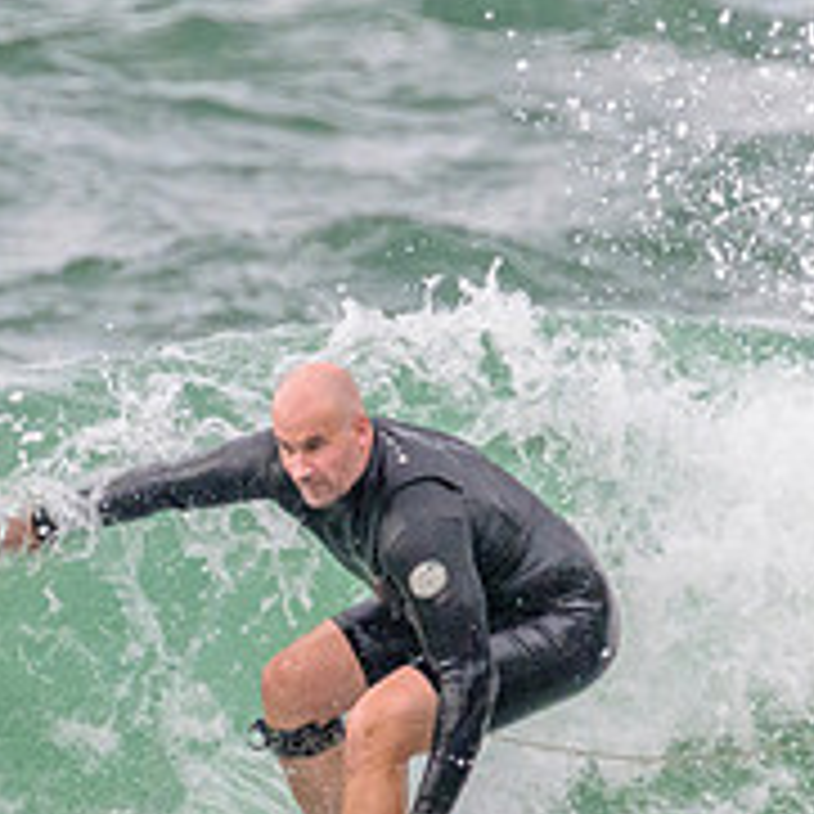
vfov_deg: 0.6
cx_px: 202
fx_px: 73455
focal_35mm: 2761
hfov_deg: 0.6
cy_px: 624
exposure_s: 1/2000
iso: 2500
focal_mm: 800
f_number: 11
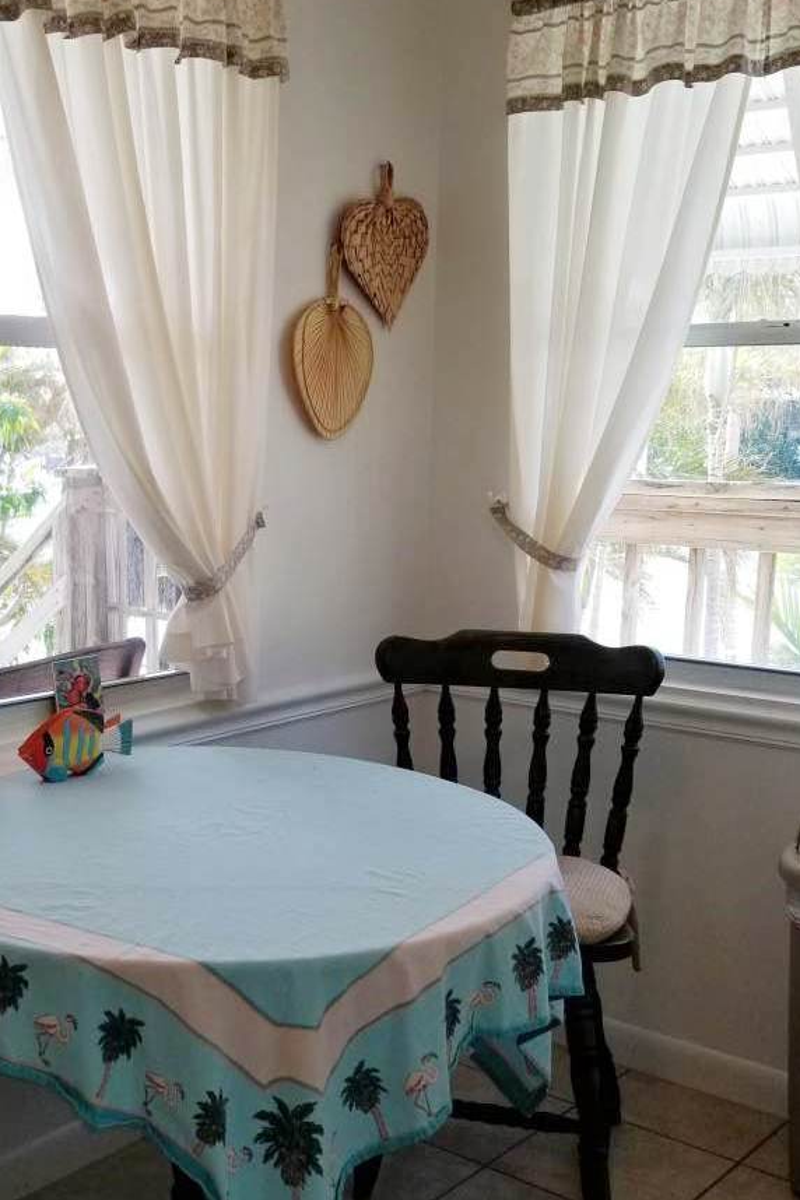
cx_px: 145
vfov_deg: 45.4
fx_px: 1433
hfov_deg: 30.3
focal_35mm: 43
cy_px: 668
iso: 50
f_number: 1.7
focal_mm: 4.25
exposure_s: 1/162
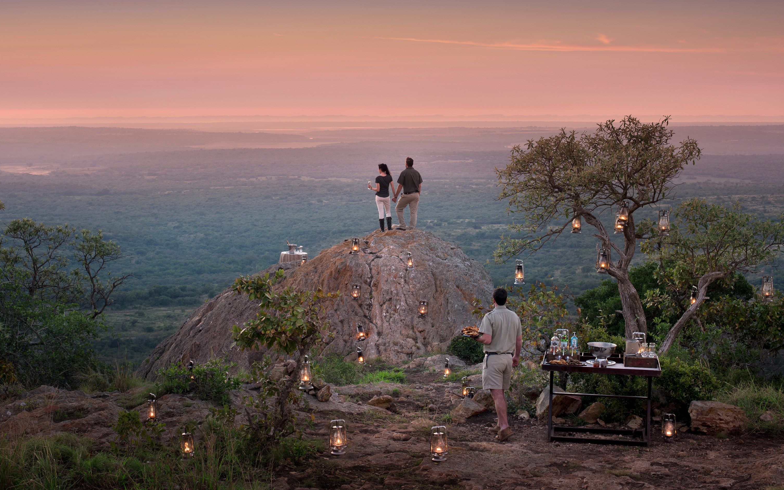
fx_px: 1261
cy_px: 193
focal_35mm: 59
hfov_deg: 34.5
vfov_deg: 22.0
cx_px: 355
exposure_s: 1/8
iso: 200
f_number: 9.5
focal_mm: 50
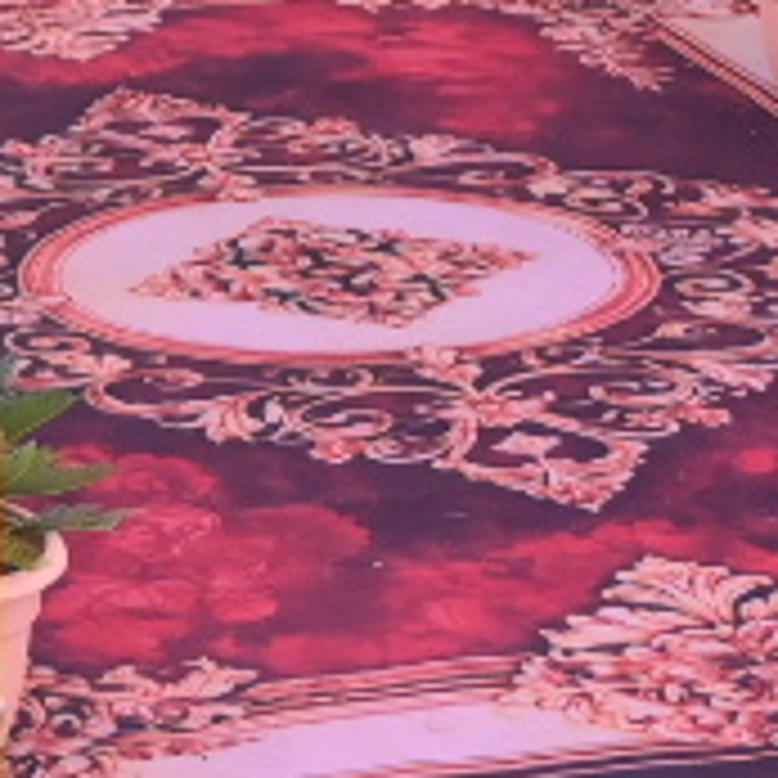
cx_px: -684
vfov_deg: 7.0
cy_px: -899
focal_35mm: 239
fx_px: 6077
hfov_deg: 7.1
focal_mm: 30
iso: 640
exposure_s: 1/125
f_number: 4
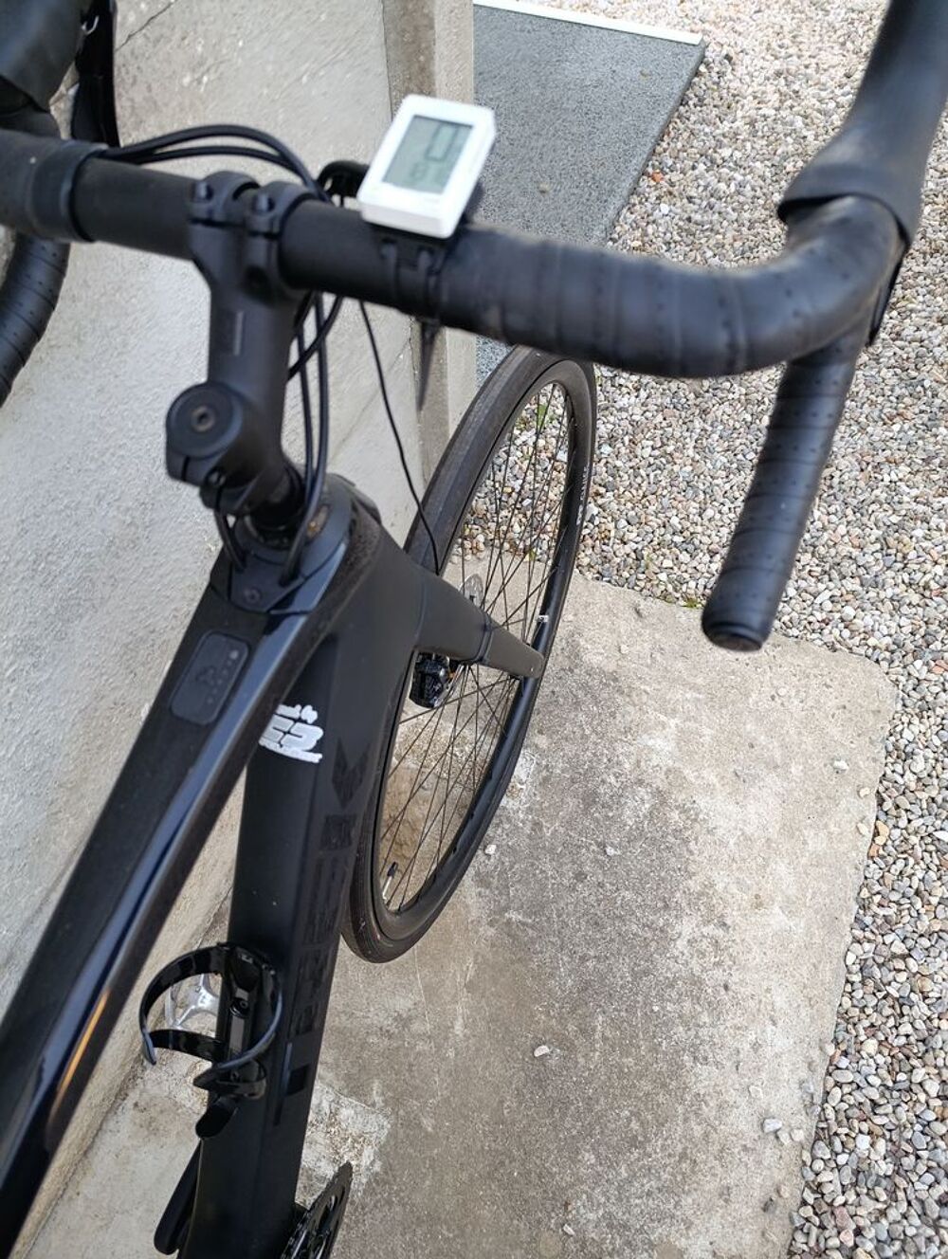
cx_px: 474
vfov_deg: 73.8
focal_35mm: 23
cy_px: 630
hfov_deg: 59.0
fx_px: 838
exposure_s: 1/100
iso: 506
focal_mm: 6.11
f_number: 1.65
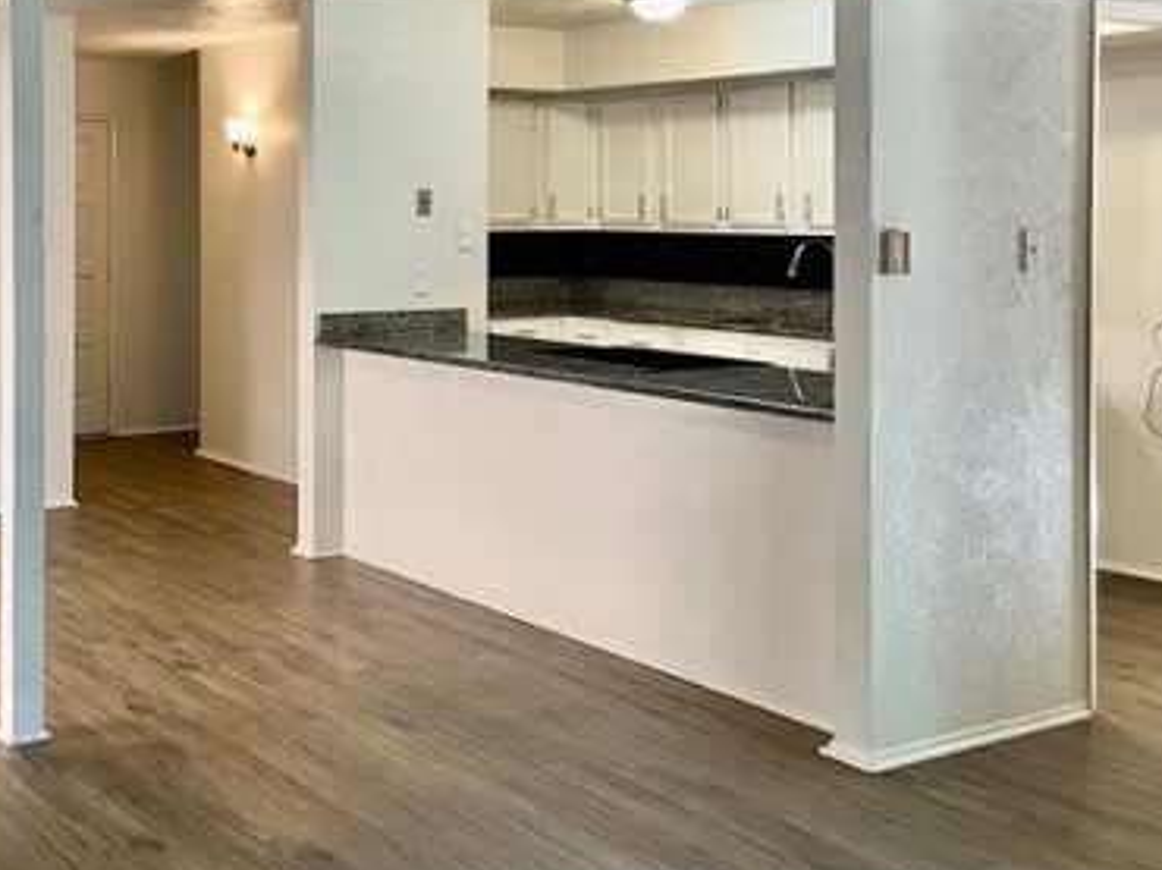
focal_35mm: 45
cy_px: 207
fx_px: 1510
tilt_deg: -0.8
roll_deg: +0.3
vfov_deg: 31.5
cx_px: 258
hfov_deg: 40.6
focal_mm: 5.1
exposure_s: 1/60
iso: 125
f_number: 1.6
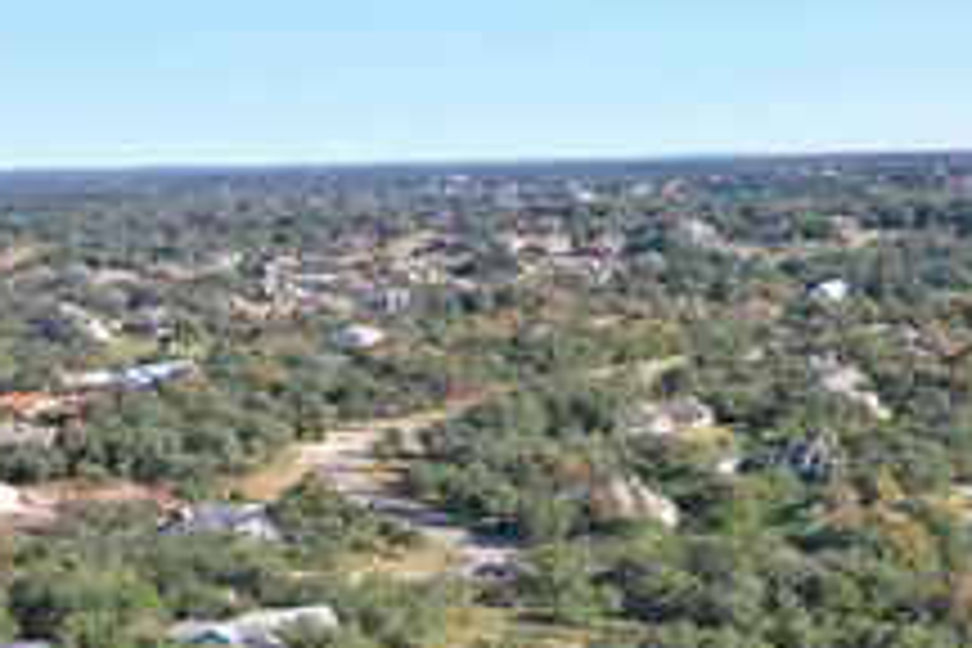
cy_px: 956
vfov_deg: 15.3
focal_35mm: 83
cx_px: 806
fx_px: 2241
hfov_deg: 24.0
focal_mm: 10.26
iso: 100
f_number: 5.6
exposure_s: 1/240
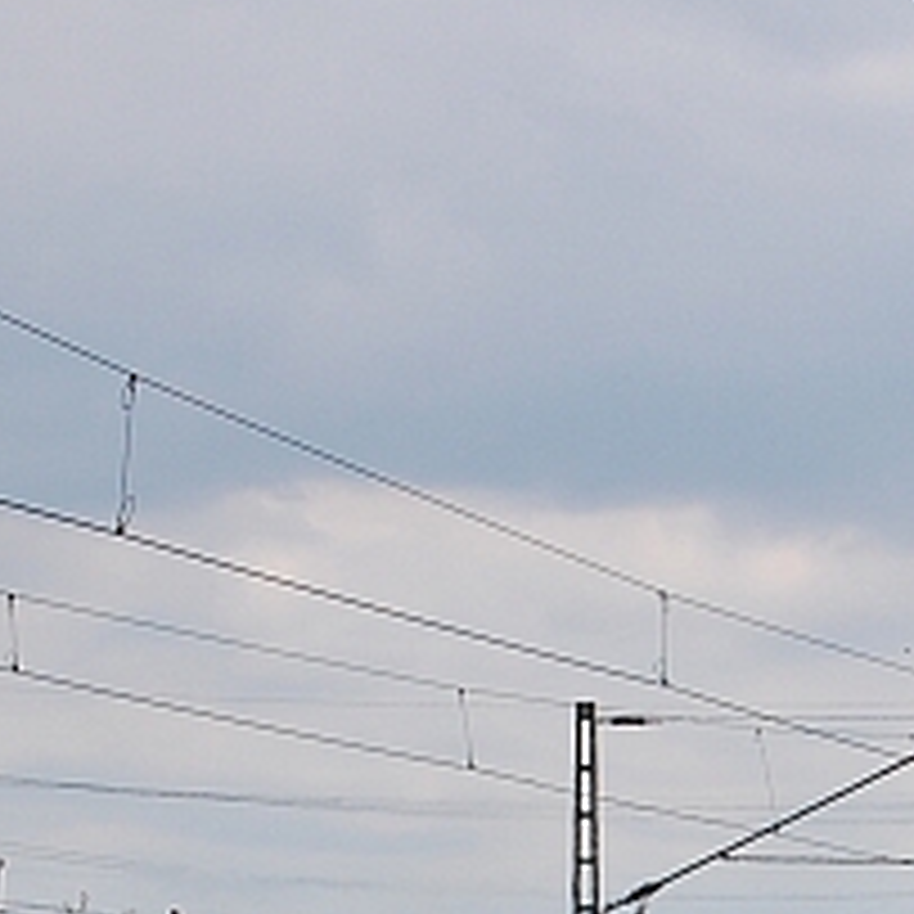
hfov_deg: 6.3
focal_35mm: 277
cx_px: 792
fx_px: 8265
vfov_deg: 6.3
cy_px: 1085
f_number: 8
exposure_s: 1/500
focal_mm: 55
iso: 200
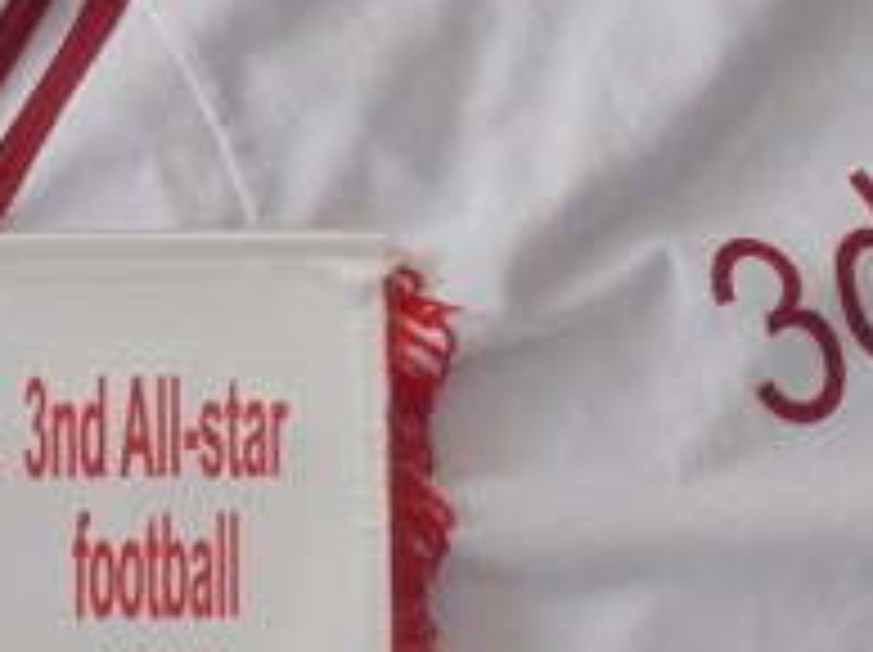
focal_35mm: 75
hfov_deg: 25.6
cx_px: 171
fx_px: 1889
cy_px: 268
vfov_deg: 19.6
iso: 400
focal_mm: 4
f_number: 3.1
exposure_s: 1/30
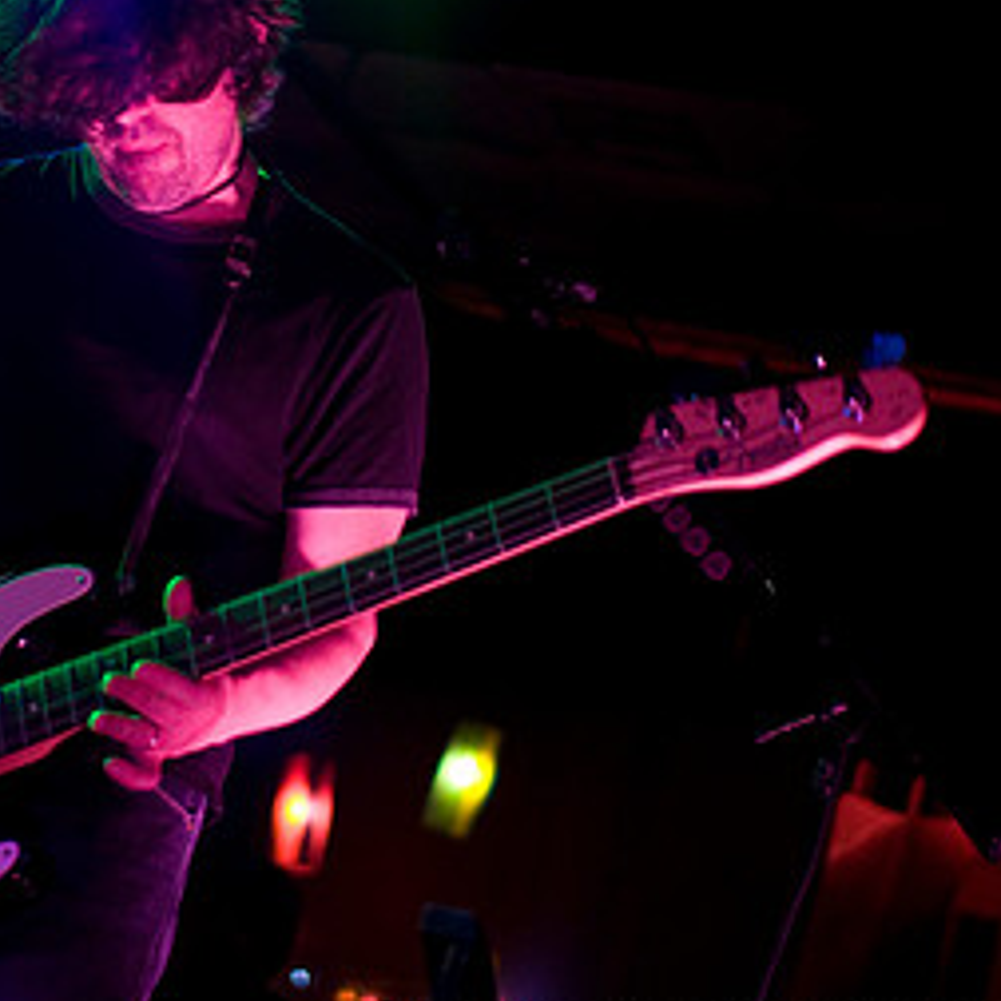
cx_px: 191
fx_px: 2879
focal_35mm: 88
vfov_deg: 19.6
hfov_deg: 19.5
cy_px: 300
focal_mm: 30
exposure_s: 1/60
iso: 1000
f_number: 1.6
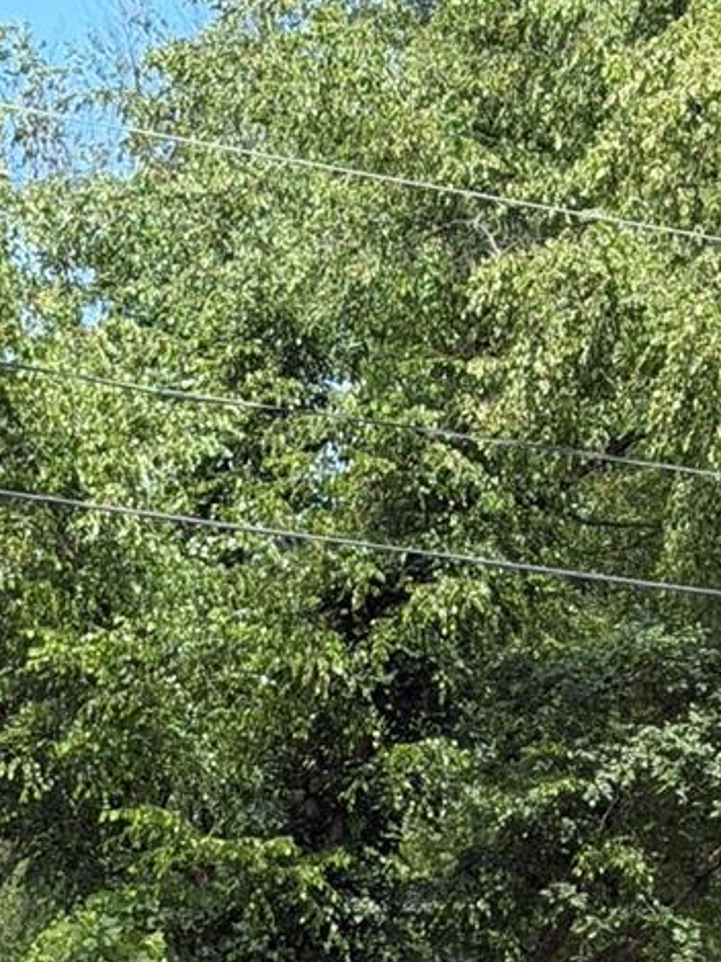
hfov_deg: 9.2
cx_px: 1088
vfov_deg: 12.3
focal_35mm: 157
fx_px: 4364
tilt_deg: -0.7
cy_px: 1187
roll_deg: -2.9
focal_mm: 6.76
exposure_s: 1/1543
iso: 100
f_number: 1.78
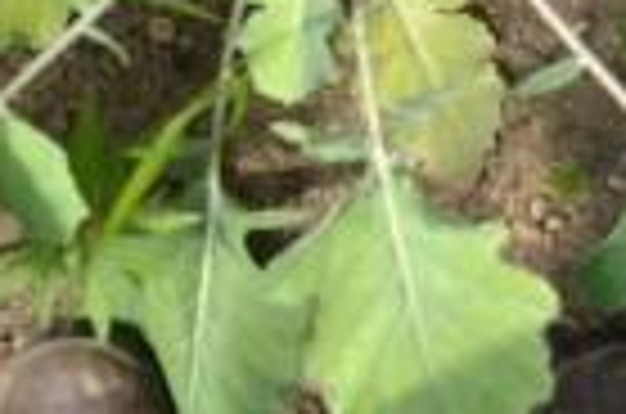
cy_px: -173
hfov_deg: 21.1
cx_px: 320
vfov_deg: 13.4
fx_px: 1683
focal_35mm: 97
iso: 800
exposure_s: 1/1000
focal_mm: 20
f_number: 5
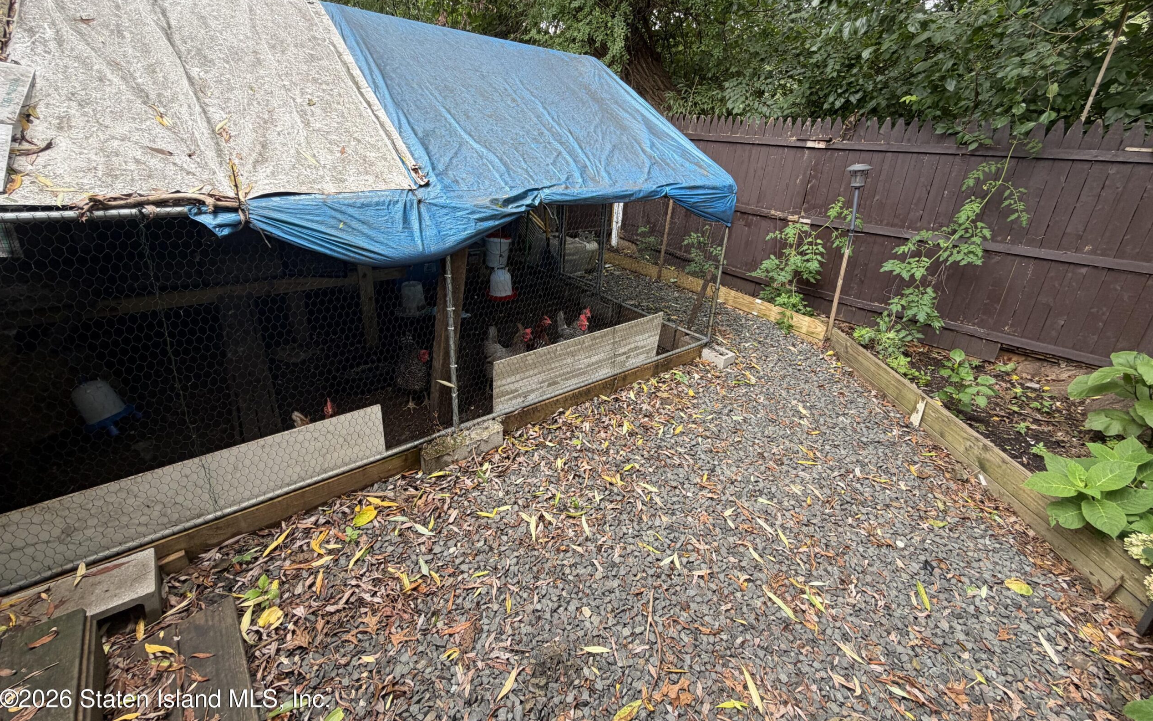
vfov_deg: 74.2
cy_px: 302
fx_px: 471
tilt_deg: -19.6
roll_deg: -2.6
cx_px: 580
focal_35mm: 15
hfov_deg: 101.5
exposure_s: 1/121
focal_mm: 2.22
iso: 64
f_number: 2.2
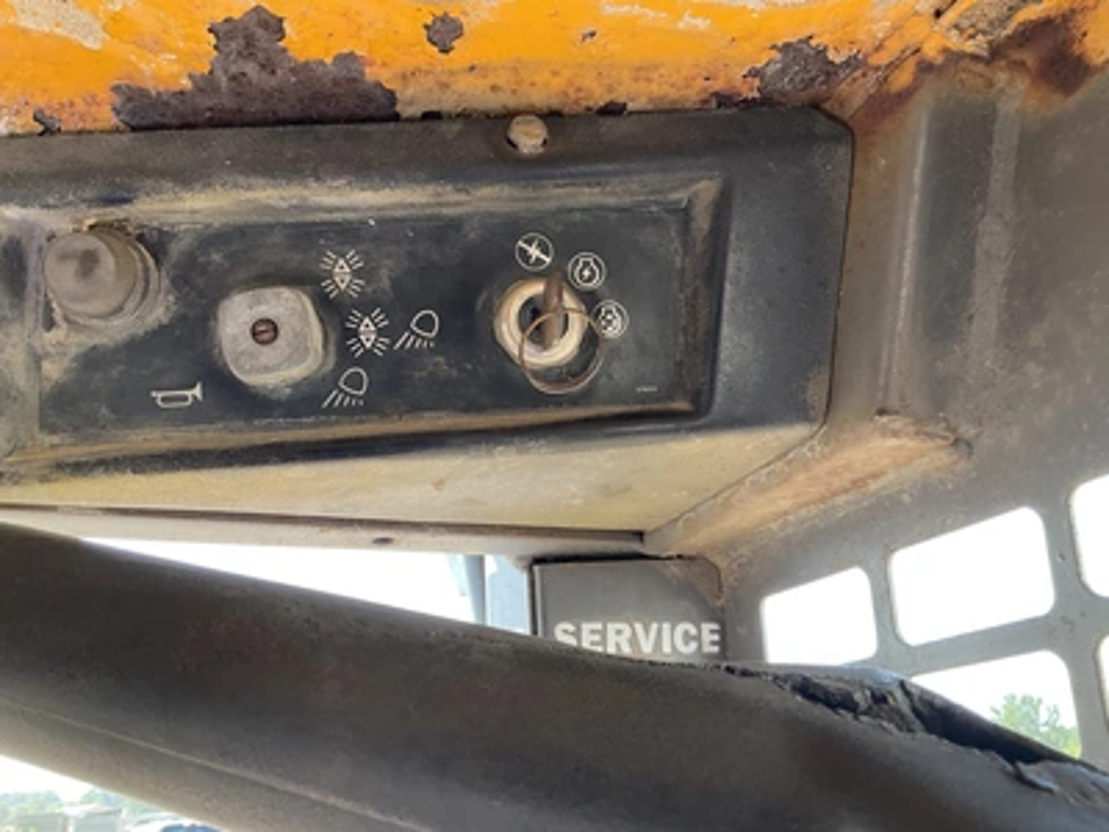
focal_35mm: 29
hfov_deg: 61.7
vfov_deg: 48.2
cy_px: 416
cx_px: 554
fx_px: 929
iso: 40
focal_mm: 3
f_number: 1.8
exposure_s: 1/122
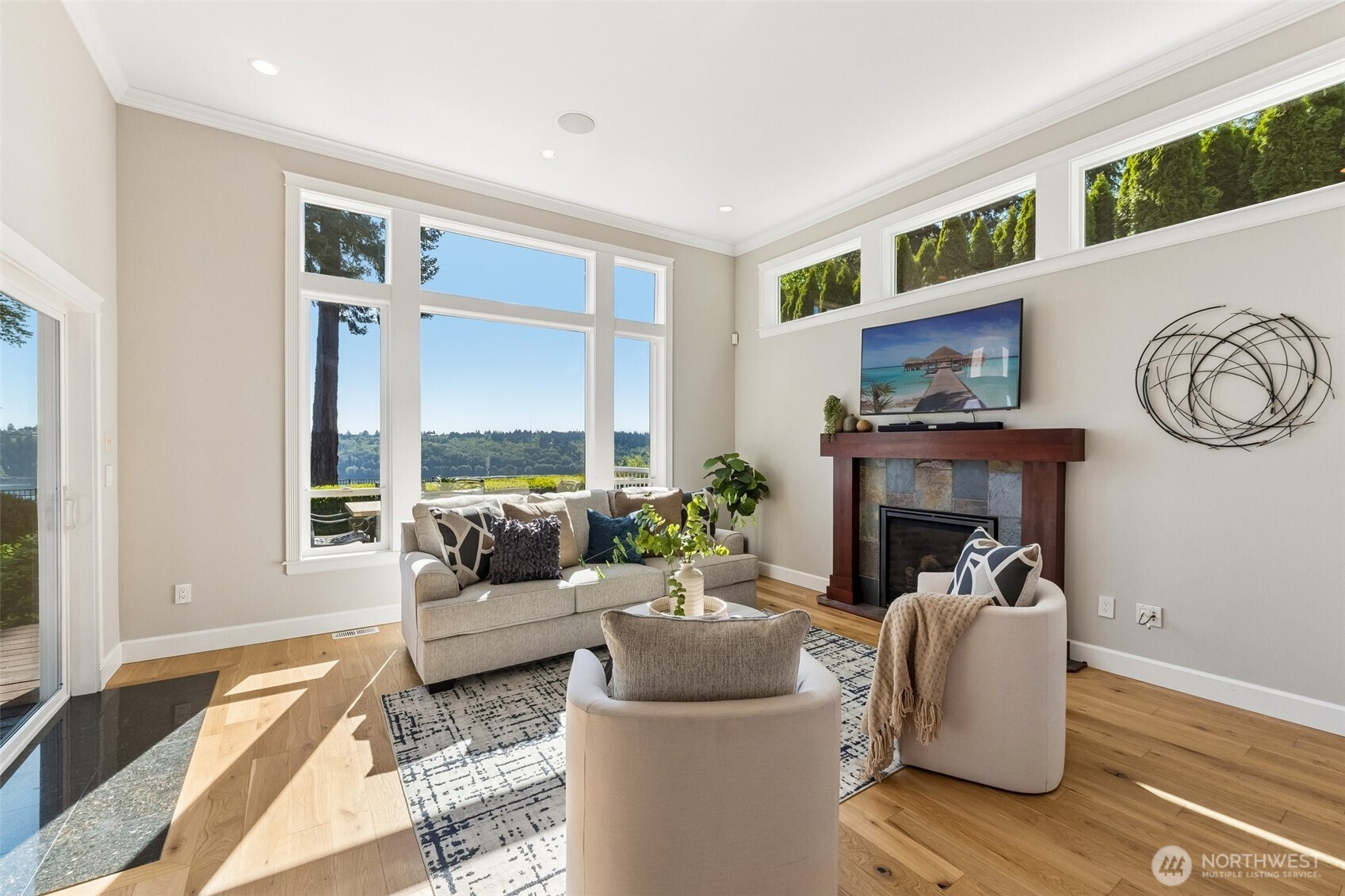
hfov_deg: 100.4
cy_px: 448
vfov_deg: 77.3
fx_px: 560
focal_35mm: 15
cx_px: 672
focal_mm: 10
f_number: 9
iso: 250
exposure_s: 1/80
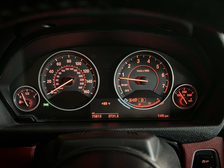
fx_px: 168
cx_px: 112
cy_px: 84
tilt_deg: -20.3
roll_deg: +0.9
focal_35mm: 26
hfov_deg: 67.3
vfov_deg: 53.1
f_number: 1.5
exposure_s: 1/16
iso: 1000
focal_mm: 5.7
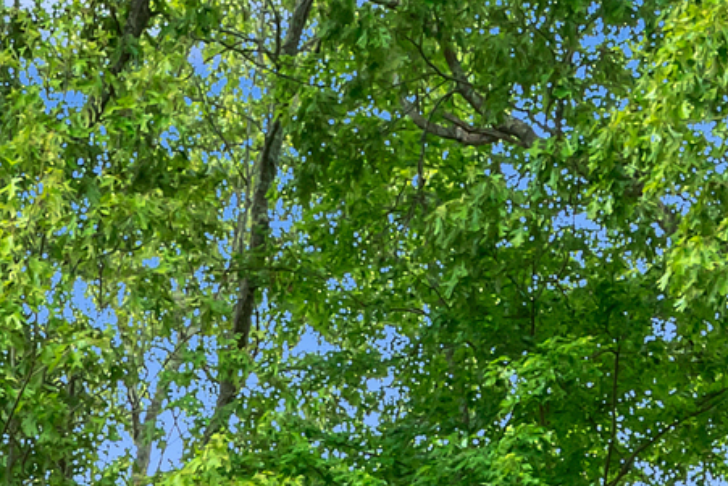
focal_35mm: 109
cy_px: 1621
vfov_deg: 9.1
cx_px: 253
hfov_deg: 18.7
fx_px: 2205
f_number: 8
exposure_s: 1/40
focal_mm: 16
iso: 500
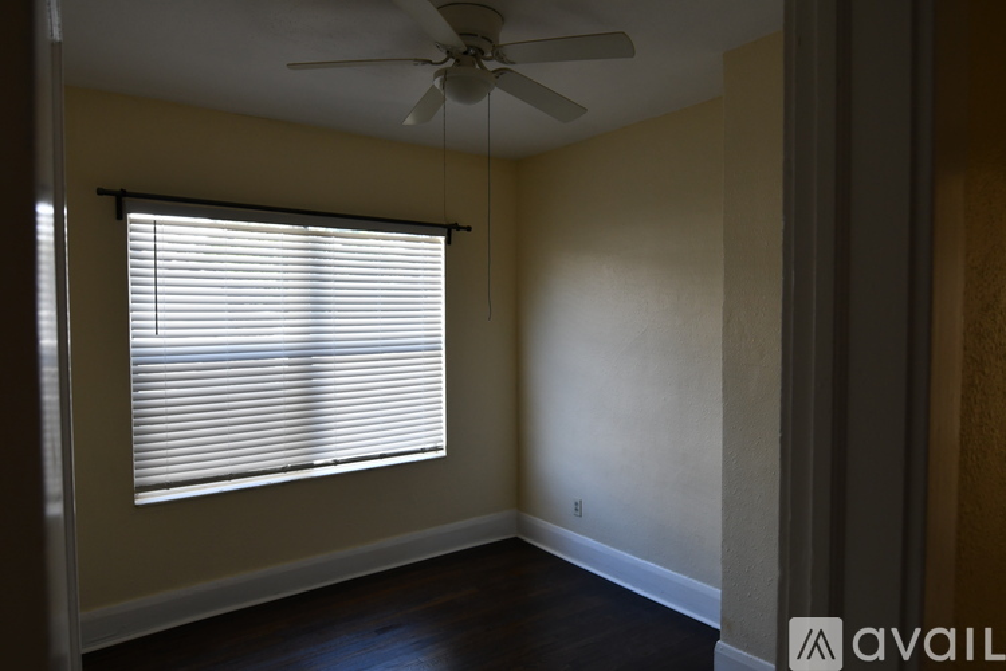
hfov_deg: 78.6
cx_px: 503
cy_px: 336
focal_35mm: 22
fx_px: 615
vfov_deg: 57.2
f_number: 3.5
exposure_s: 1/250
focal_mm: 15
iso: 400
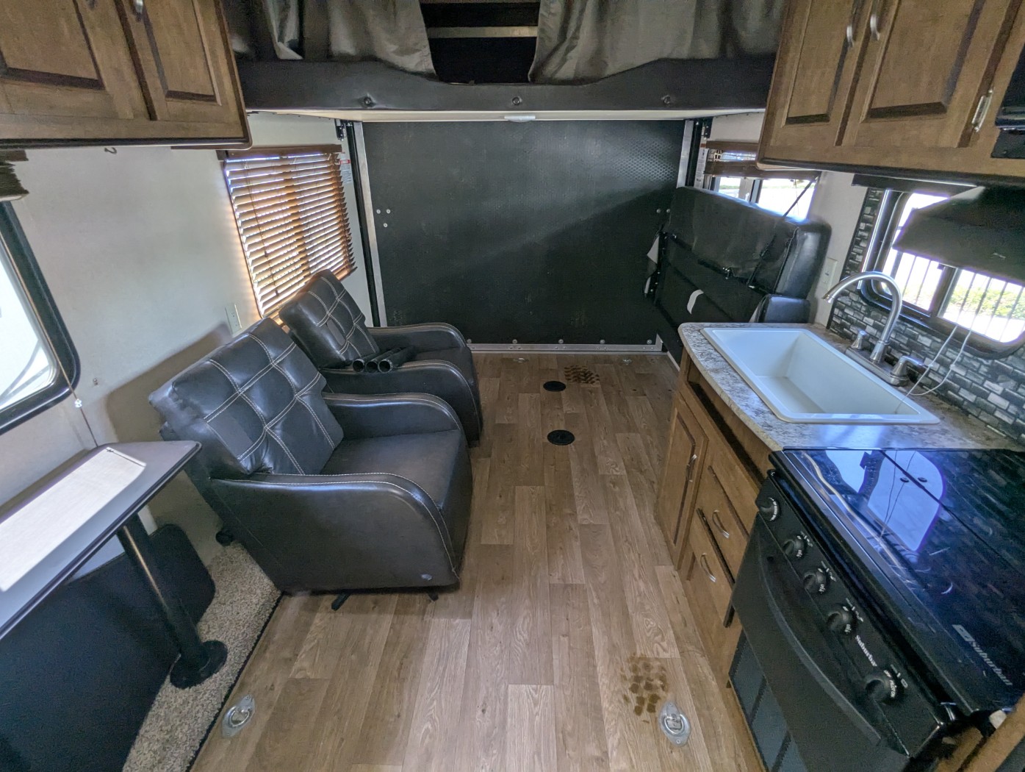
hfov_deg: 94.4
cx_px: 512
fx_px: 474
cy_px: 386
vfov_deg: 78.2
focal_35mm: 16
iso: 77
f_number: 2.2
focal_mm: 2.35
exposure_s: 1/93.9
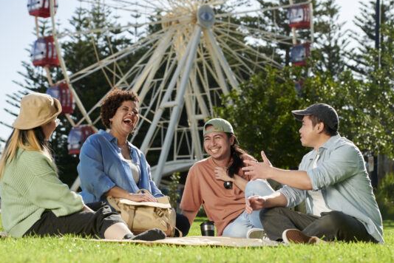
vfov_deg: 15.2
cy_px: 137
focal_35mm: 90
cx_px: 197
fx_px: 985
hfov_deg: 22.6
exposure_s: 1/320
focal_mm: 80
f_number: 5.6
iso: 100
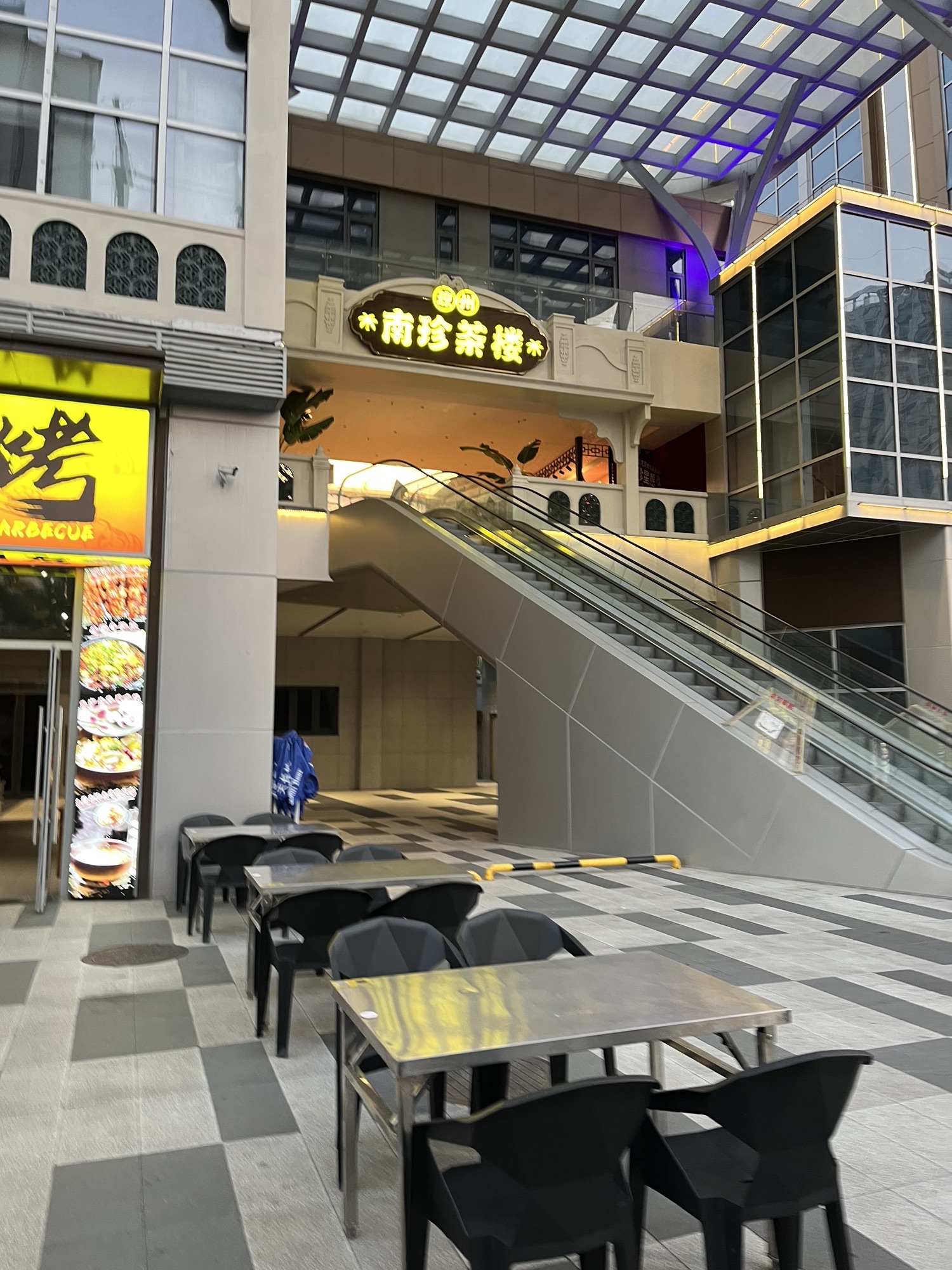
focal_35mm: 26
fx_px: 953
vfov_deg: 67.3
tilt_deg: +4.4
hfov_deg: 53.1
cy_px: 635
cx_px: 476
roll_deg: +1.9
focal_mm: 5.1
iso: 80
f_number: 1.6
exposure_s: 1/50
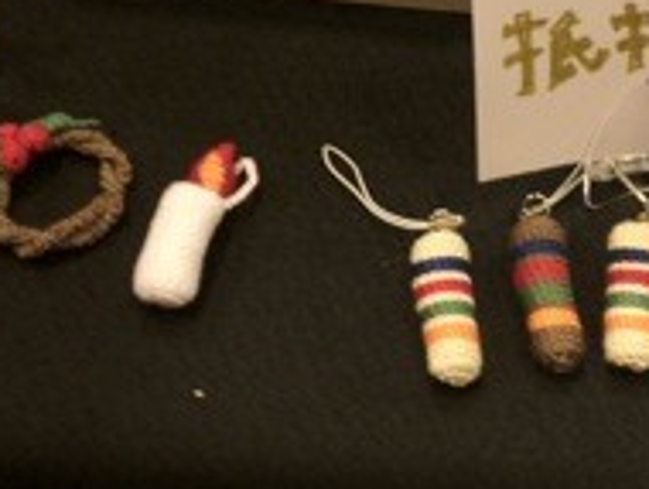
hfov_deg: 20.8
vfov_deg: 16.0
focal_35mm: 92
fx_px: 1727
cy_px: 101
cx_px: 591
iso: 160
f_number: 2.4
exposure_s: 1/20
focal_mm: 4.28
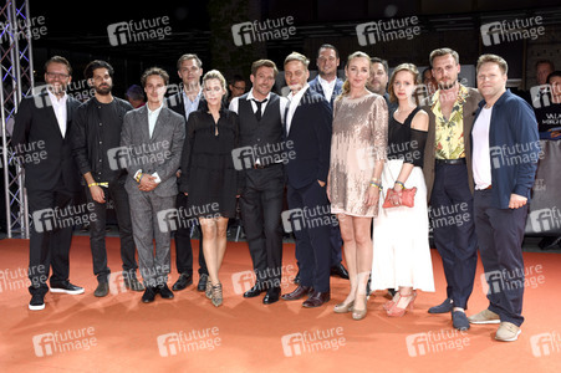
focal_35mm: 48
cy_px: 186
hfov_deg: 41.1
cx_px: 280
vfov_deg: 28.0
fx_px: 747
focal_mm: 32
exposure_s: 1/160
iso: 400
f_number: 6.3
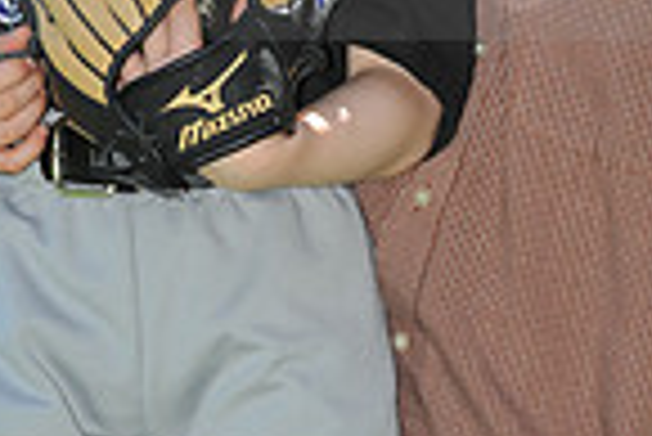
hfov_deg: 6.0
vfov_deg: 4.0
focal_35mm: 344
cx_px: 400
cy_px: -103
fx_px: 6236
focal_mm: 86
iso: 200
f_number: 4
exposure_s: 1/1250
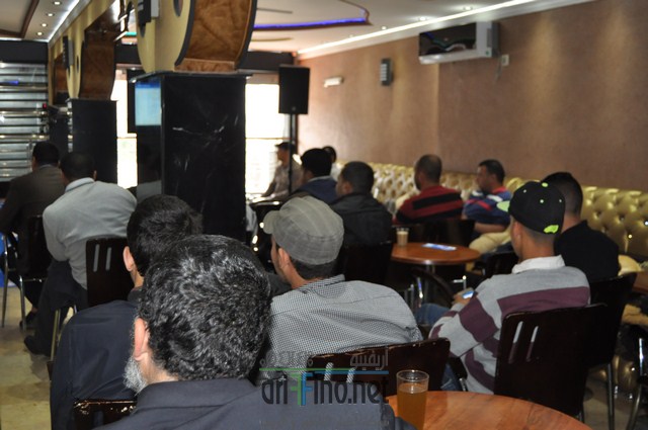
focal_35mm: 42
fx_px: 755
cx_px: 324
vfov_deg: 31.8
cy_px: 215
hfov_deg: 46.5
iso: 800
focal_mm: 28
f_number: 4
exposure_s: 1/60
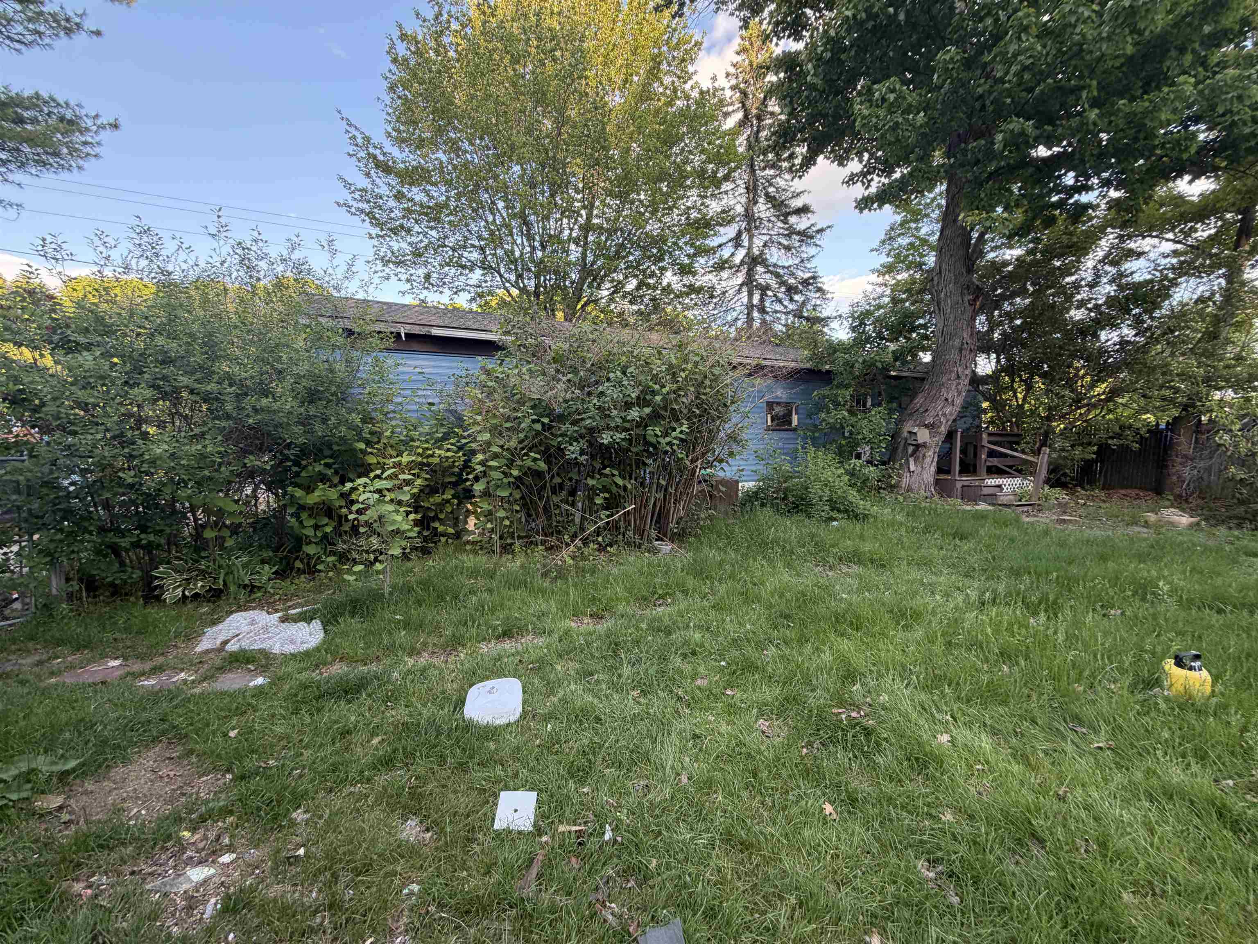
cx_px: 629
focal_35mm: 14
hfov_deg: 102.1
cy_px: 472
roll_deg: +0.7
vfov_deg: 85.7
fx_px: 509
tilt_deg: -2.2
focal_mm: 2.22
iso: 100
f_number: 2.2
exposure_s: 1/121
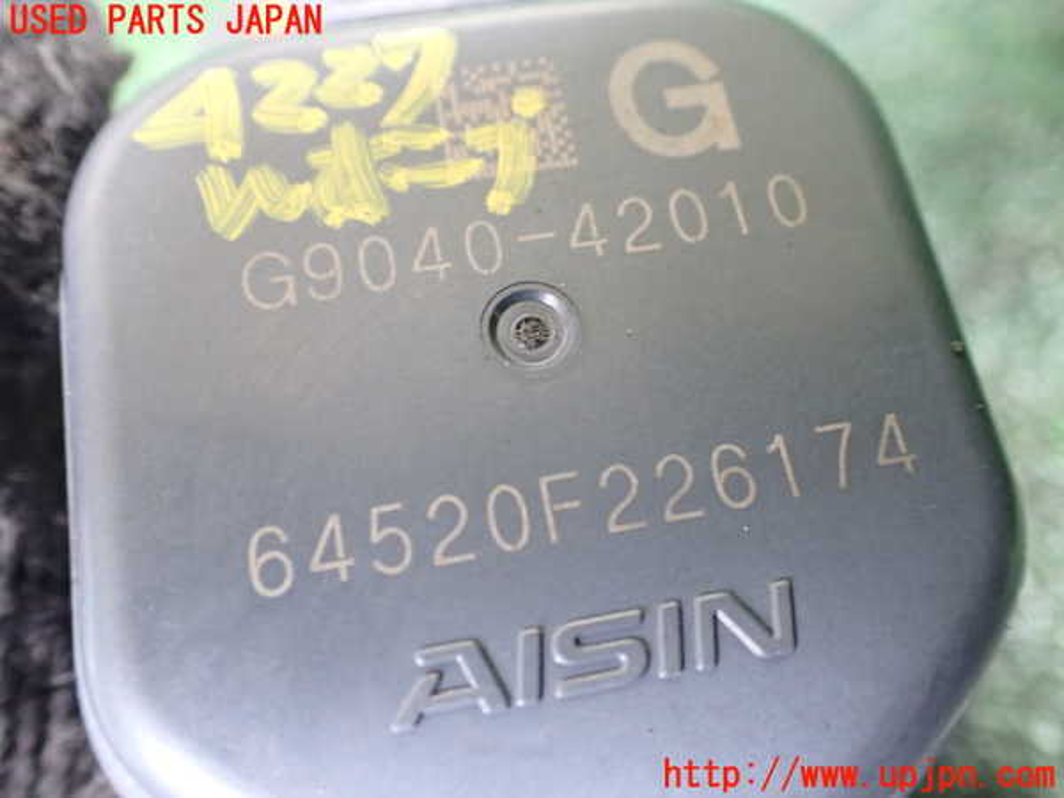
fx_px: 922
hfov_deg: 60.0
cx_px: 532
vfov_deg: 46.8
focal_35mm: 30
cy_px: 399
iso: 800
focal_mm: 5.4
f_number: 2.3
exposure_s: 1/40
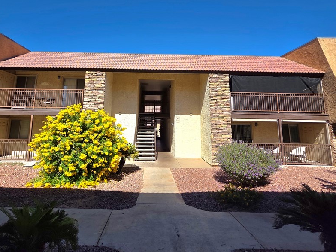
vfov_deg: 73.5
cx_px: 153
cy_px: 96
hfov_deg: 90.8
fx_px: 165
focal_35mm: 17
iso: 40
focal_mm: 2.2
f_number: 1.9
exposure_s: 1/2500
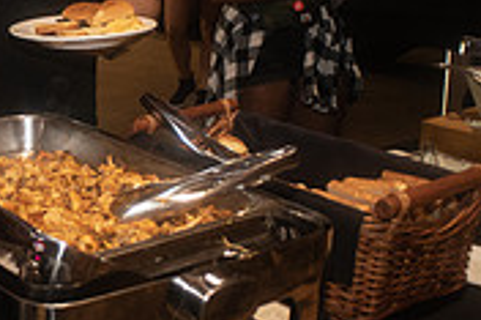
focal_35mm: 66
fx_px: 881
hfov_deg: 28.4
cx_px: -14
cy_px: 89
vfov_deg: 20.4
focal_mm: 20
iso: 1600
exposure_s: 1/80
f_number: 3.2
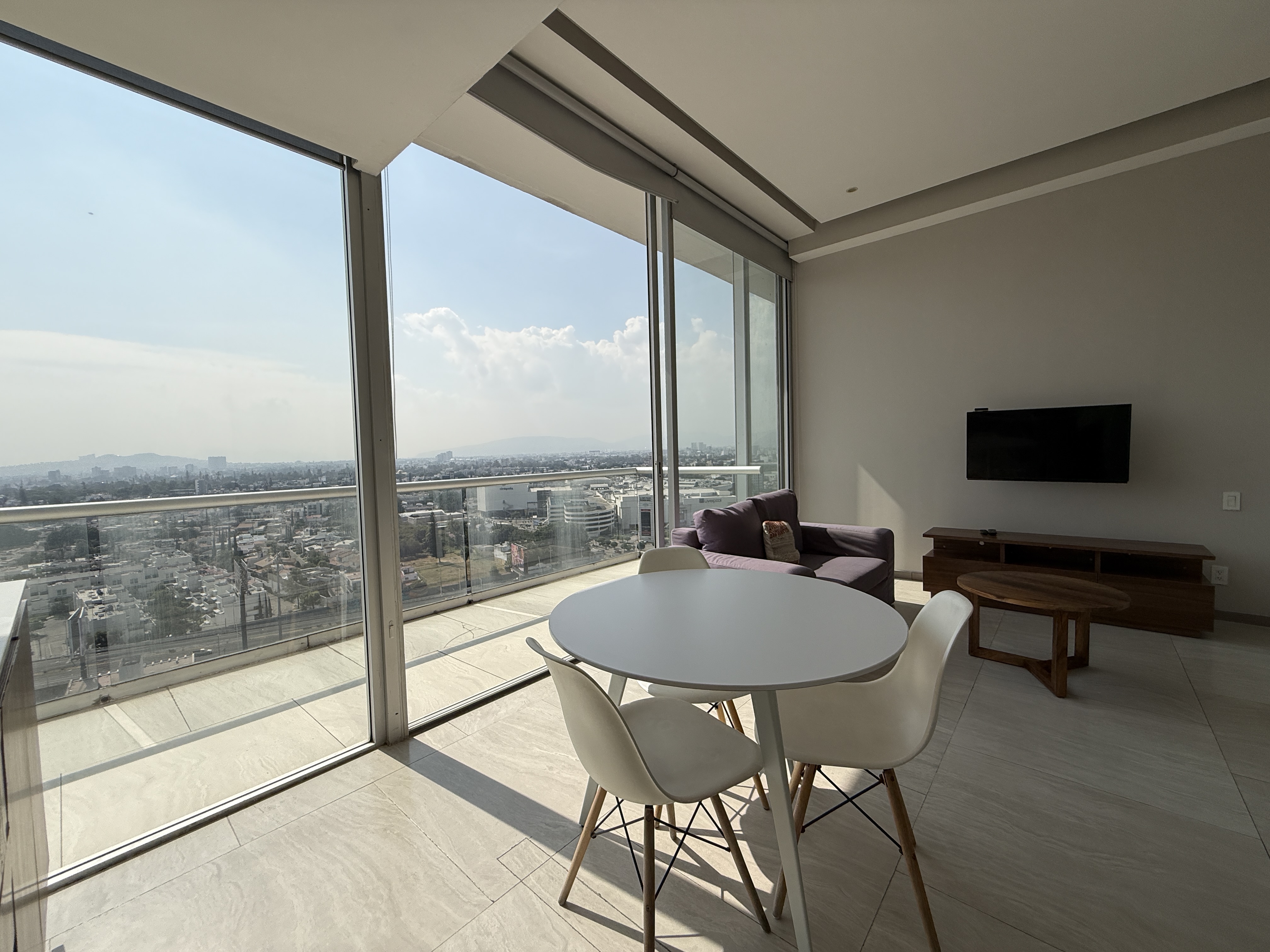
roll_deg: +0.8
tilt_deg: -2.1
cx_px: 635
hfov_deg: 102.1
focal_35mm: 14
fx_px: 514
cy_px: 476
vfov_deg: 85.7
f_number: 2.2
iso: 50
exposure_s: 1/5155
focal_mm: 2.22
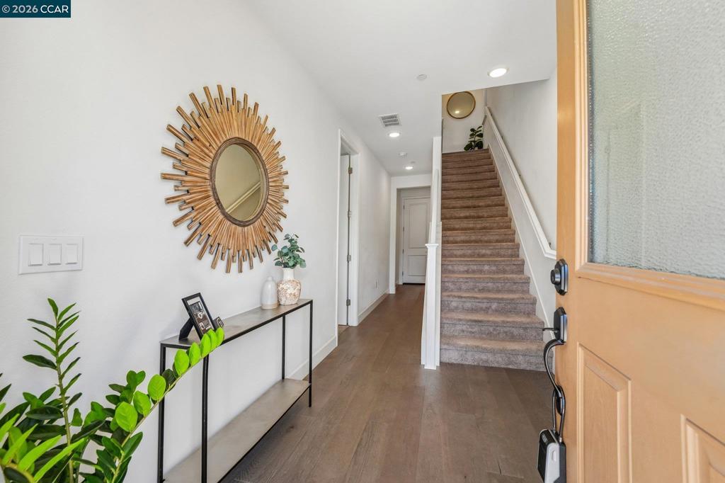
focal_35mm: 14
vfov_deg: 81.2
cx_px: 362
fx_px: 282
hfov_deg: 104.3
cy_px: 242
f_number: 8
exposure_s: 1/80
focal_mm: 14
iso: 800
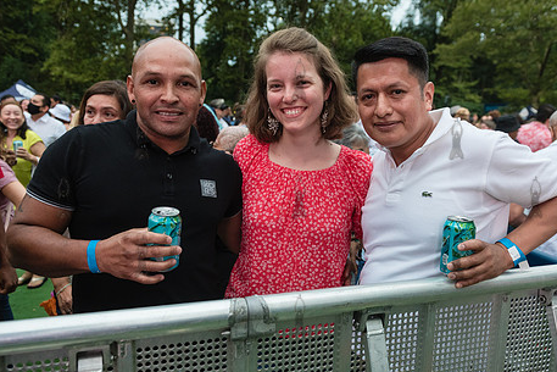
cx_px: 299
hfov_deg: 57.2
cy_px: 197
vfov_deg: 40.0
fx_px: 511
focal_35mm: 33
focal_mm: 26
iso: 2000
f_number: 4
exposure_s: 1/125
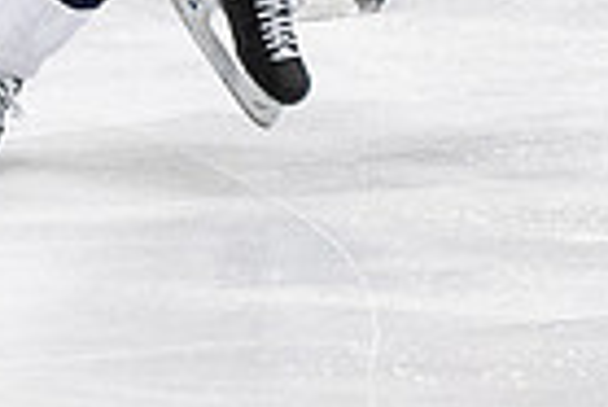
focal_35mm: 730
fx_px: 12342
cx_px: 347
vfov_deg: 1.9
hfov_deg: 2.8
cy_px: -317
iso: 2000
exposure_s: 1/800
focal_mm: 80
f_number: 3.2
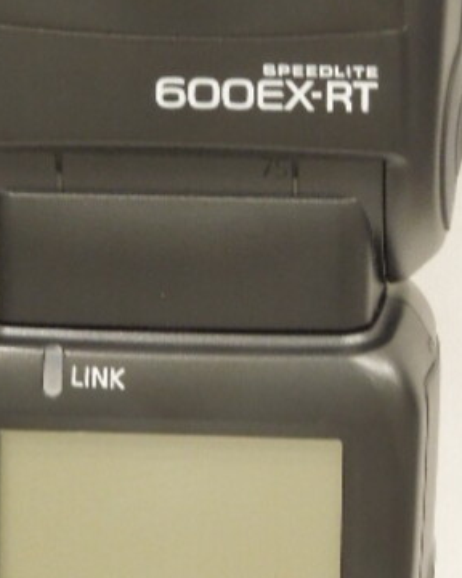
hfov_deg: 6.1
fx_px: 4341
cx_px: 175
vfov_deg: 7.6
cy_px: 270
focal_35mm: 254
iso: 400
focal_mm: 14.1
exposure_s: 1/25
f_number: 4.5
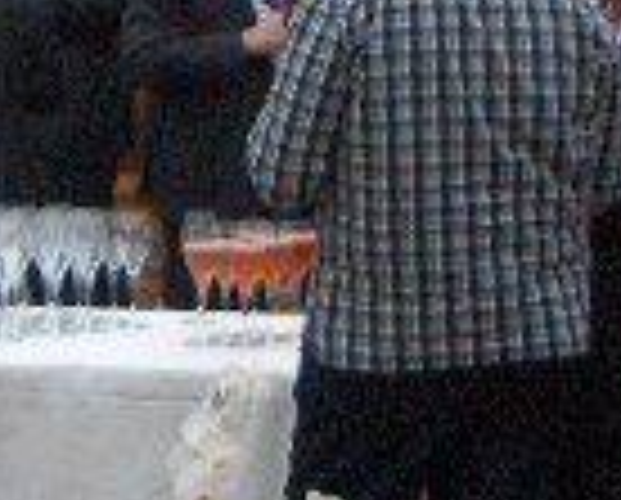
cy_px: 32
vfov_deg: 9.8
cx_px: -99
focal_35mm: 158
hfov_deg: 11.9
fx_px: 2910
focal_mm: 5.8
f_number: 2.6
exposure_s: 1/29.9
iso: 200
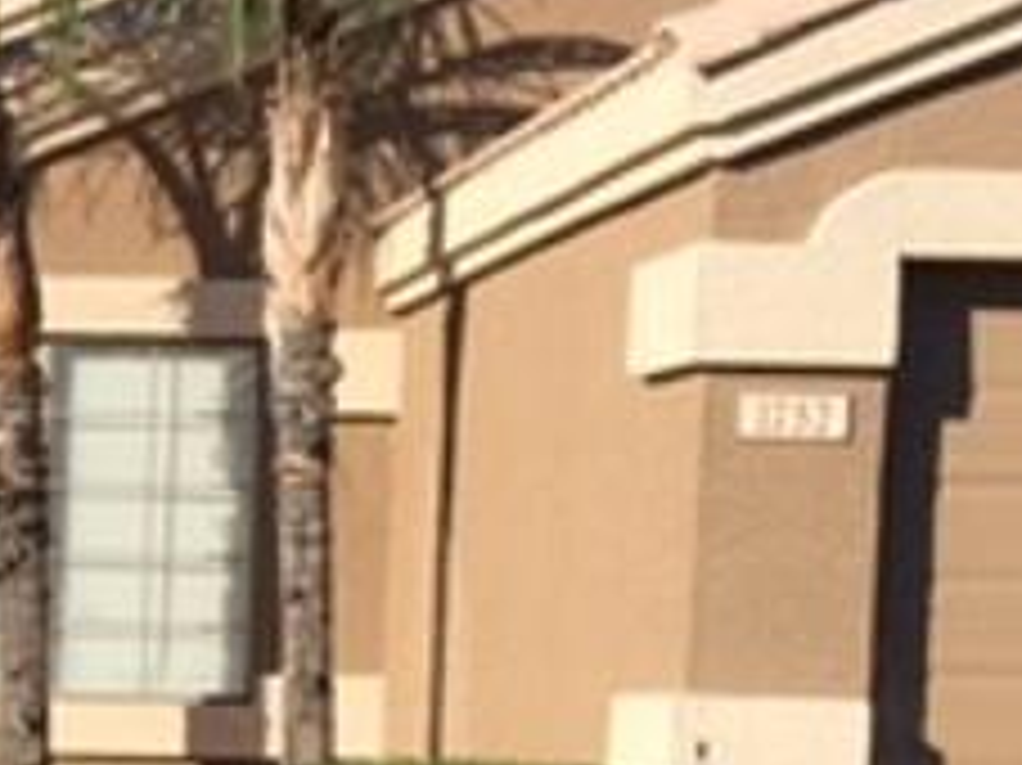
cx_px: -563
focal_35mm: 131
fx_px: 3866
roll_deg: -2.3
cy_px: 922
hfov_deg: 14.0
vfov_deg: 11.1
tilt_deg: -2.2
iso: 25
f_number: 2.2
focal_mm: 4.15
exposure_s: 1/1374
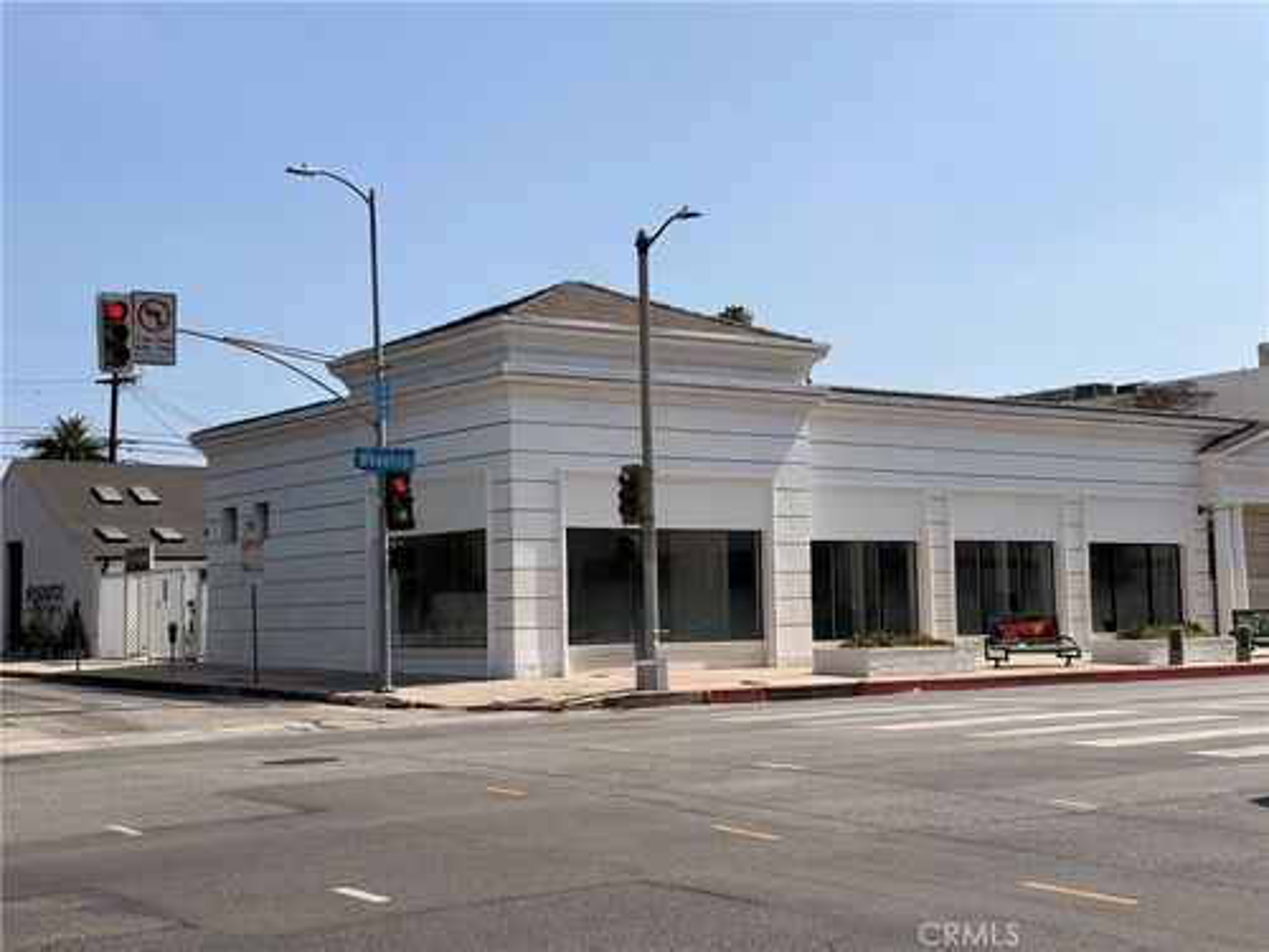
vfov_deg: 30.3
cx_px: 634
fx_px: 1760
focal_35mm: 48
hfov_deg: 39.7
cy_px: 476
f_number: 1.78
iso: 64
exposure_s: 1/6536
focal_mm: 6.76
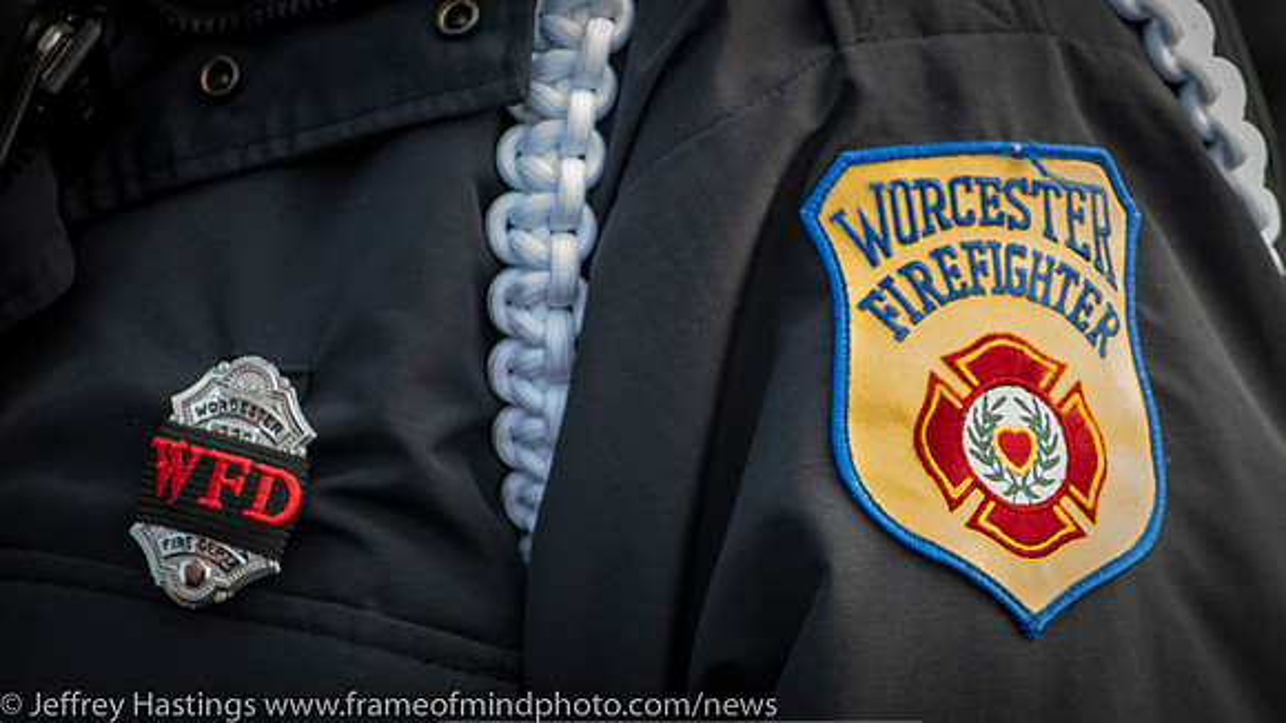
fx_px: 9561
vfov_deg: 4.3
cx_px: 823
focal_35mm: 280
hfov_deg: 7.7
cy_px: 388
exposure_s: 1/250
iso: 800
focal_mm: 100
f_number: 7.1
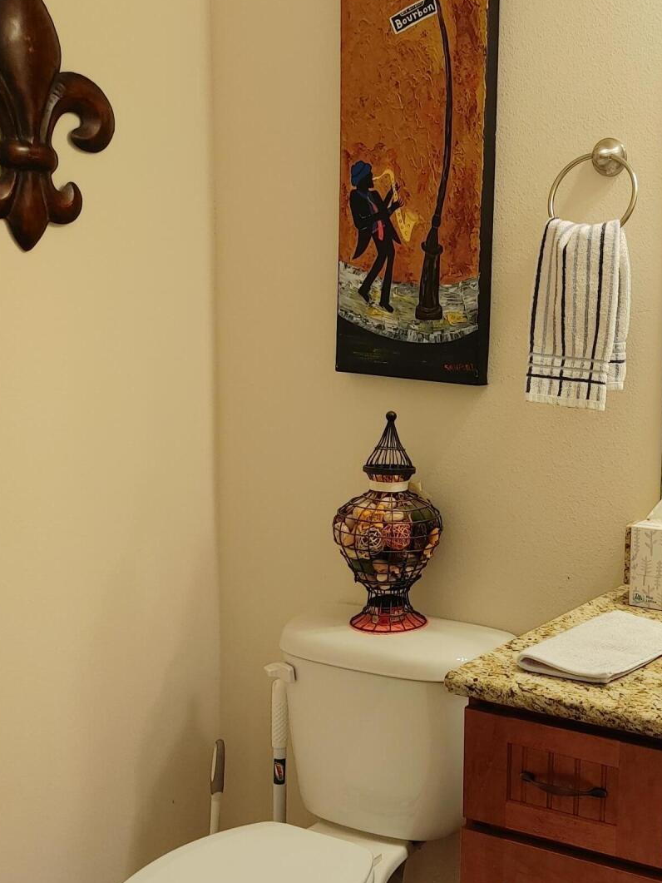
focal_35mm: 49
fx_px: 1249
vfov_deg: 38.9
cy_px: 460
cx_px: 611
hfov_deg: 28.4
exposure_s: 1/24
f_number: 1.8
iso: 150
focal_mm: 5.58
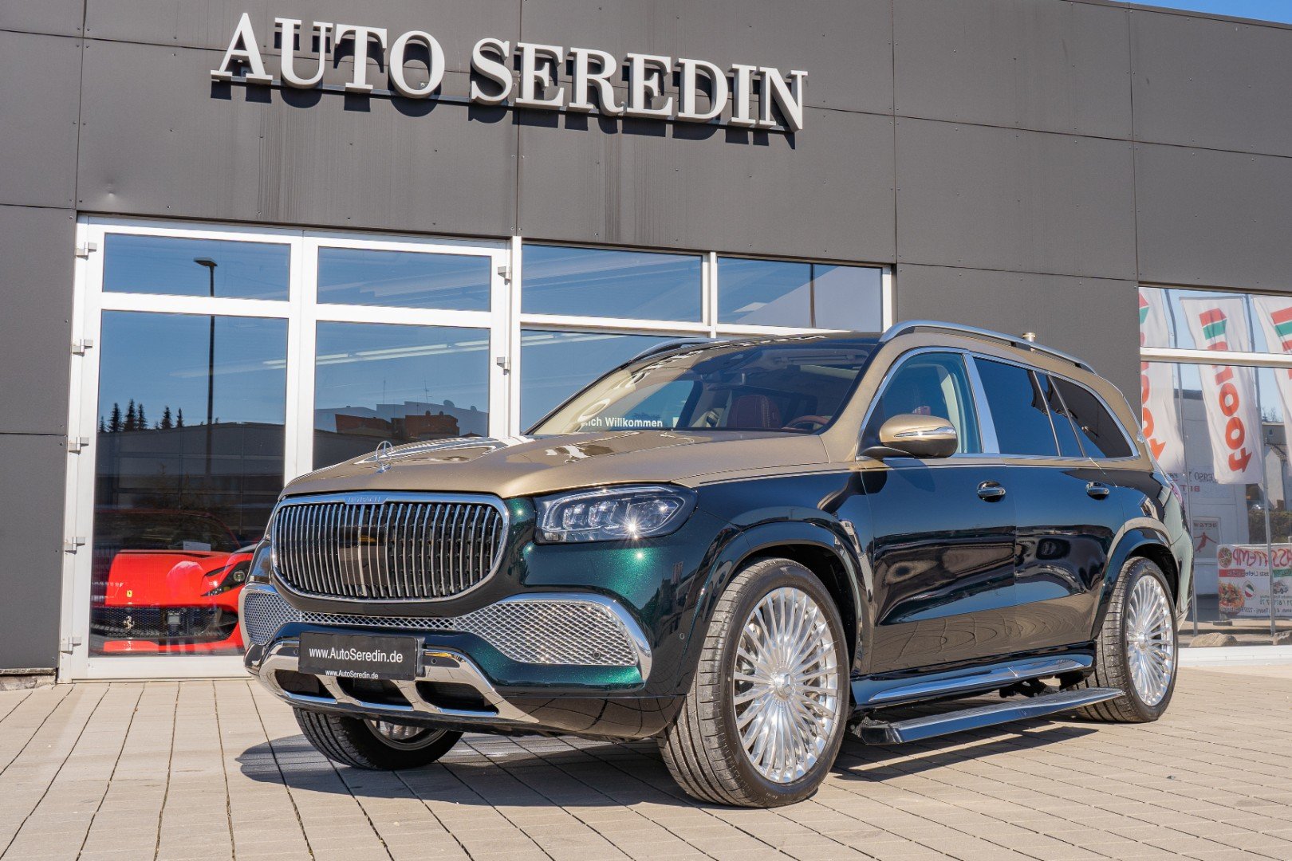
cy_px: 430
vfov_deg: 40.0
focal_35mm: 33
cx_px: 646
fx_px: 1184
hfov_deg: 57.2
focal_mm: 33
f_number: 10
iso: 100
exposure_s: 1/125
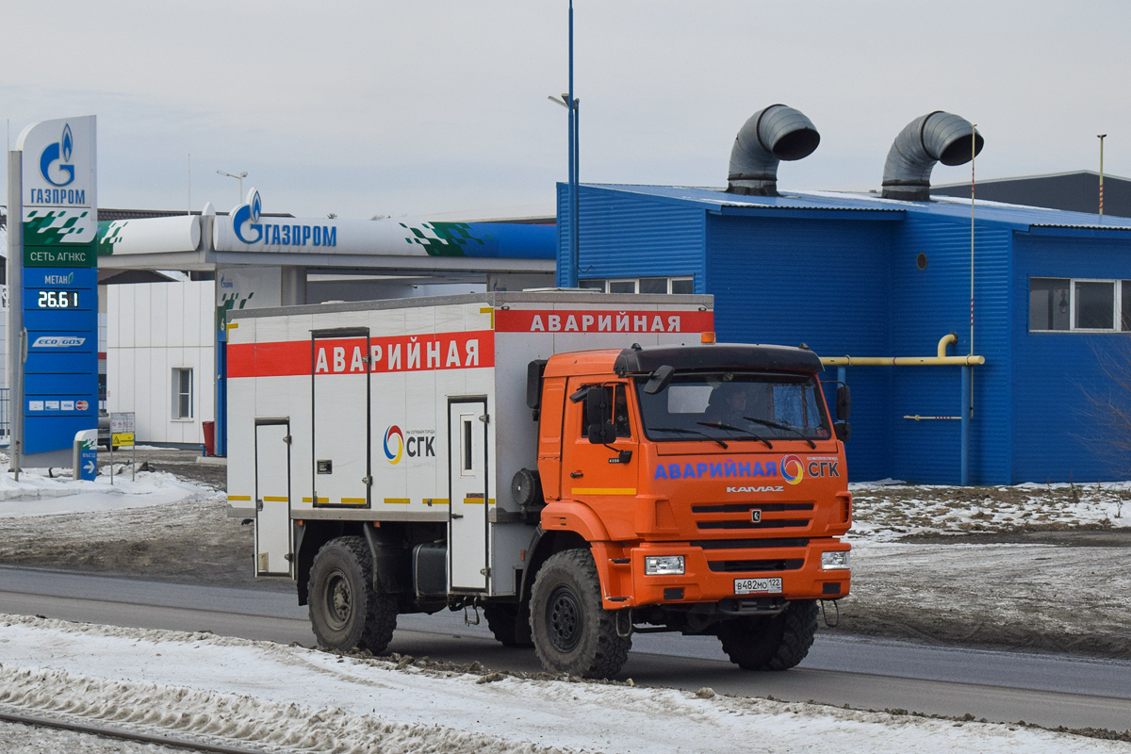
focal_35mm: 82
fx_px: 2592
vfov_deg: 16.6
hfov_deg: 24.6
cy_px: 377
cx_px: 566
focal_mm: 55
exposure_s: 1/800
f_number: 6.3
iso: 400
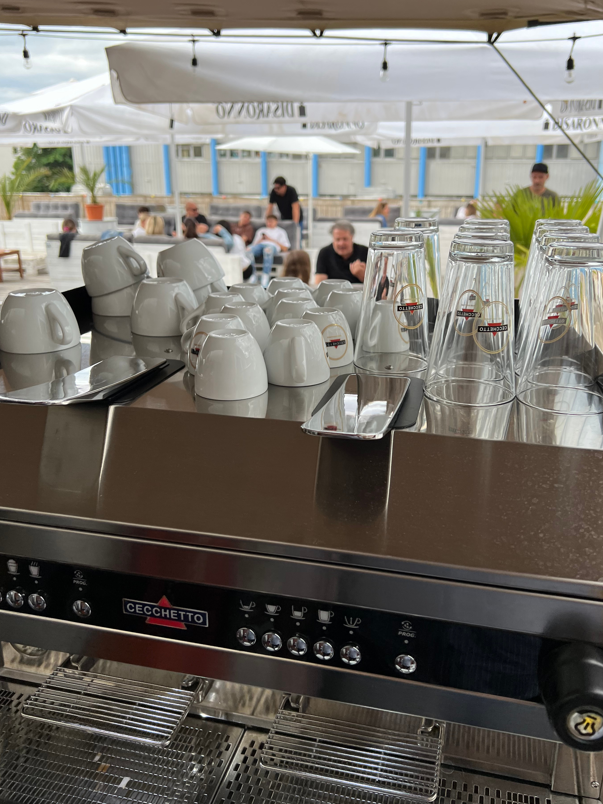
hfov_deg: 48.2
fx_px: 674
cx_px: 327
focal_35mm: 29
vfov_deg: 61.6
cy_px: 376
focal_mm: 5.7
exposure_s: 1/743
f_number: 1.5
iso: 50
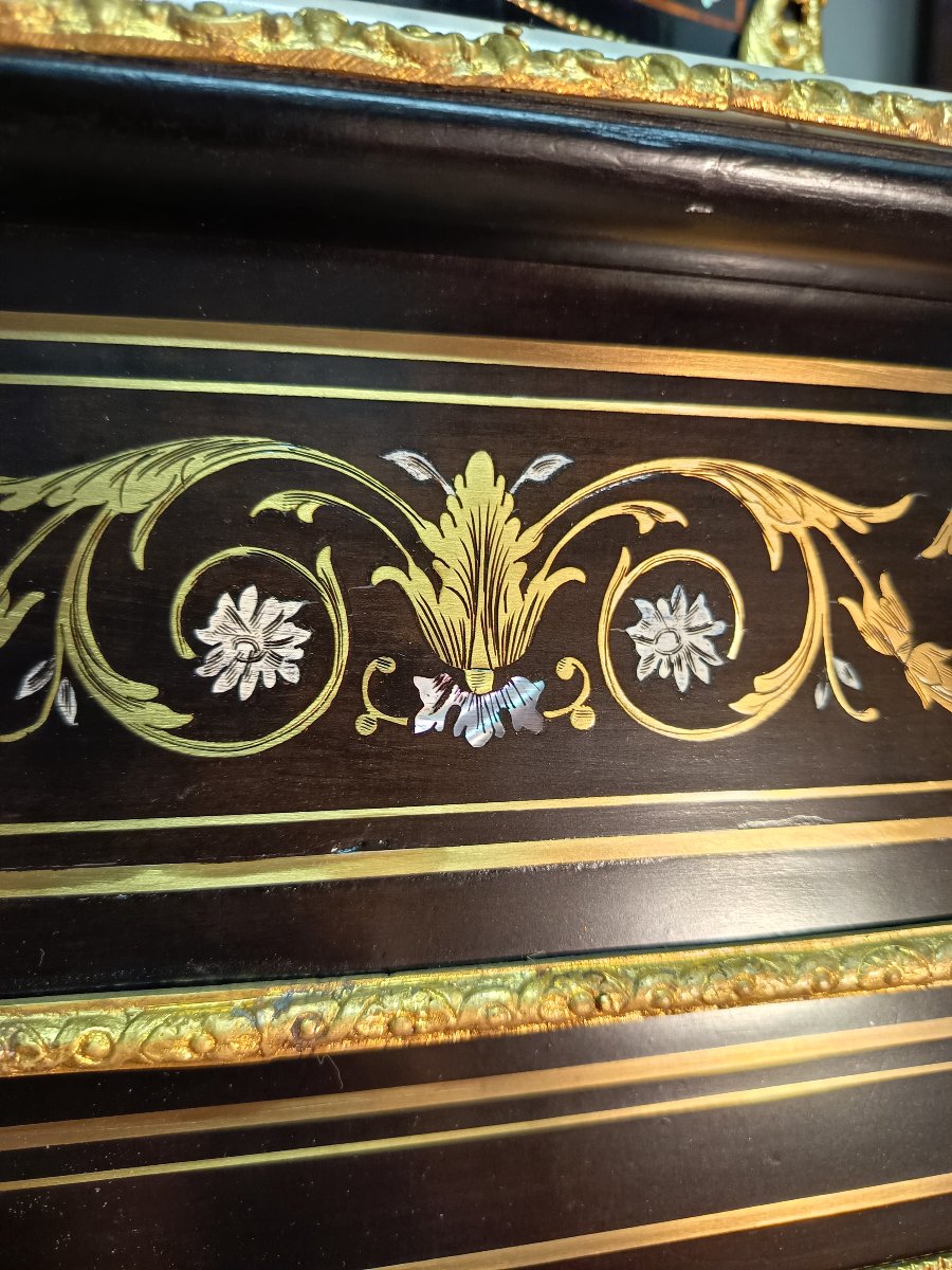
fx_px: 880
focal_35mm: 24
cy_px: 635
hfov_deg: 56.8
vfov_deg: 71.6
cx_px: 476
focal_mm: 5.24
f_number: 1.7
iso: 381
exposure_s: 1/25
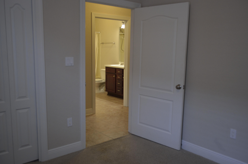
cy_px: 82
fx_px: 227
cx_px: 124
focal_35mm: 33
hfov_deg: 57.3
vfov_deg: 39.8
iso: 560
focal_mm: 22
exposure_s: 1/60
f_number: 4
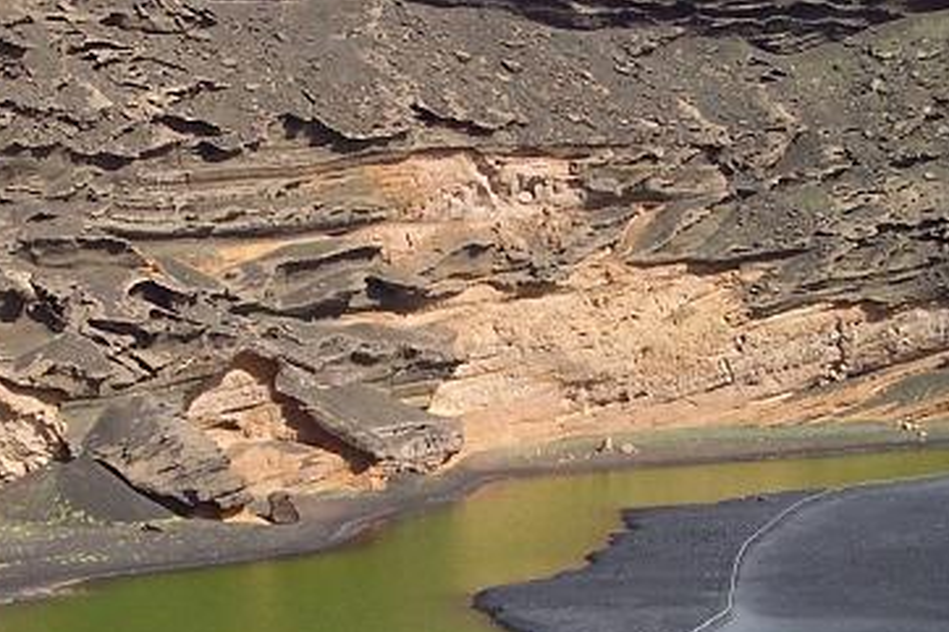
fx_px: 2213
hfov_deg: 24.2
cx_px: 425
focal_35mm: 84
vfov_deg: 16.2
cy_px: 486
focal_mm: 8
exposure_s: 1/700
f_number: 4.8
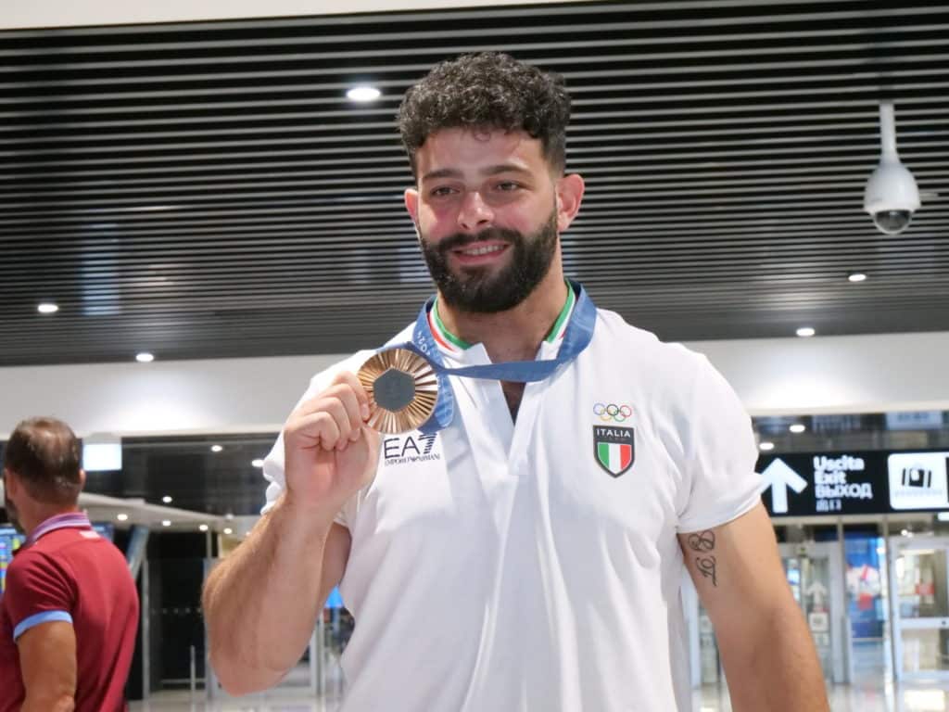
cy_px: 356
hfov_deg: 27.8
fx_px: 1919
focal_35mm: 70
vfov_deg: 21.0
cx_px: 474
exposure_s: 1/100
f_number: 7.1
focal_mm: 35
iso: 5000
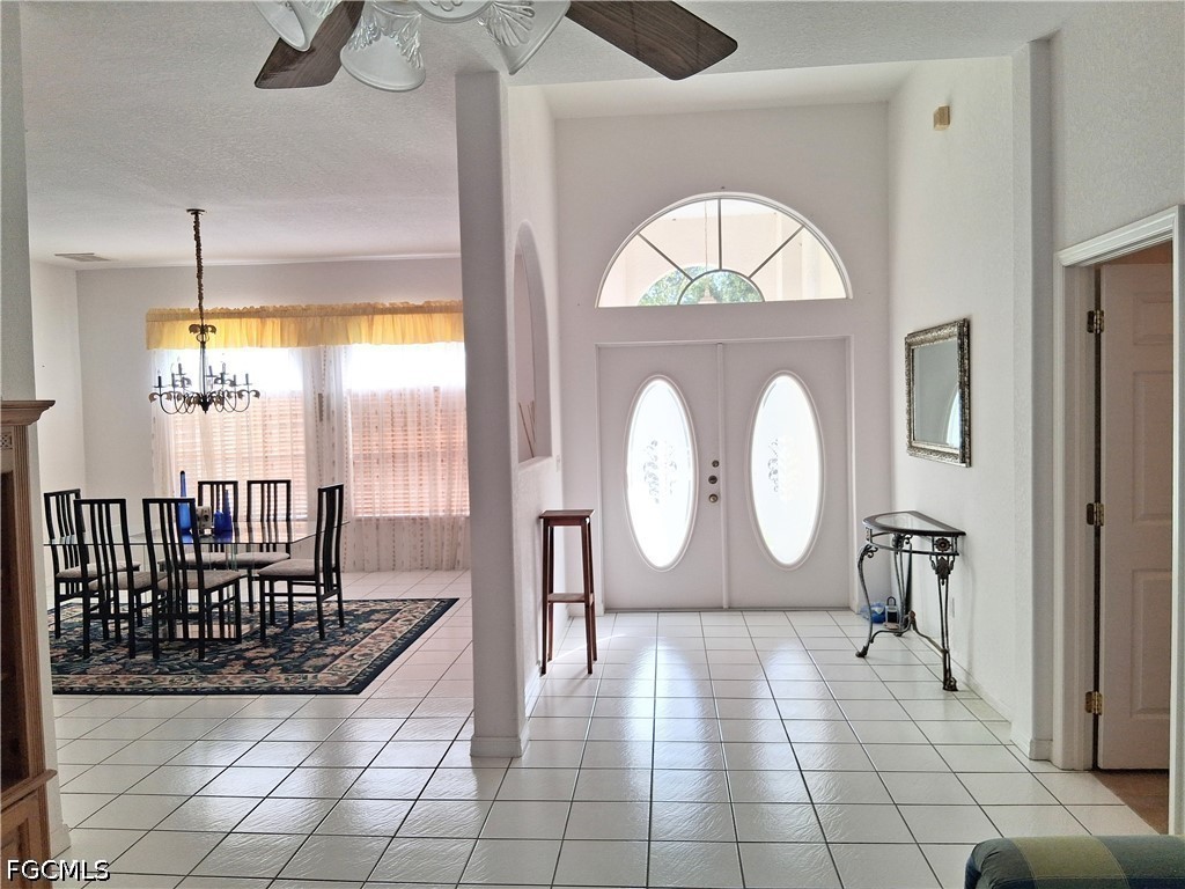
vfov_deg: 53.1
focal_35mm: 26
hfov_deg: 67.3
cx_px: 592
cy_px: 444
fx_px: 890
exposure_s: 1/120
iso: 32
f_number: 1.8
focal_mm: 3.98
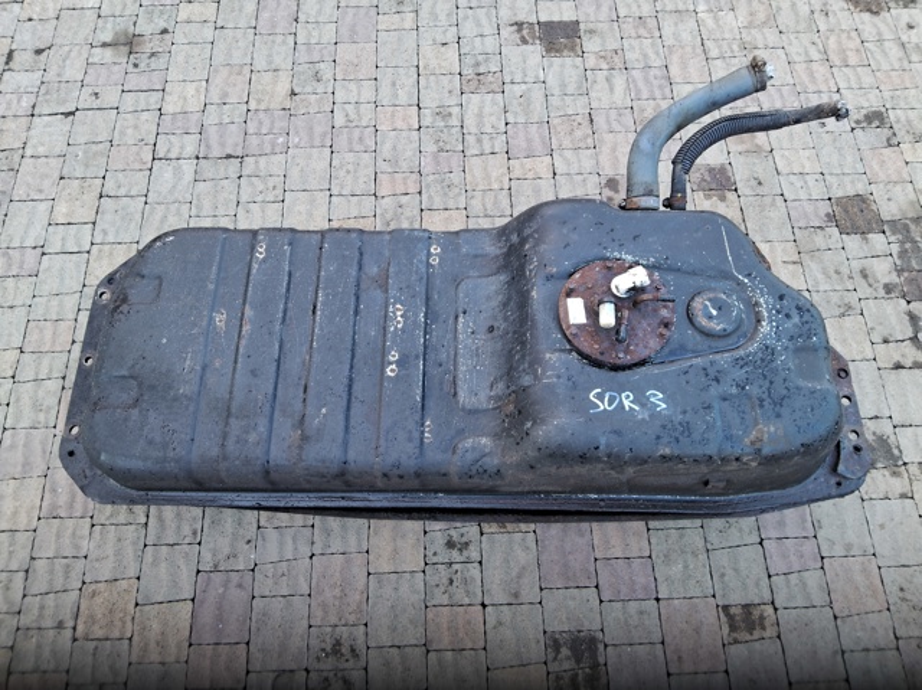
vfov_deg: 53.0
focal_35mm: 26
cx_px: 461
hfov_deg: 67.3
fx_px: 692
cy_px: 345
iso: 50
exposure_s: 1/40
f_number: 1.8
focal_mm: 3.98
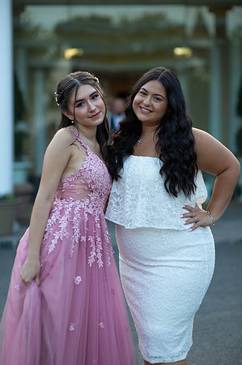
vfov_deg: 23.9
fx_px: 859
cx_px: 121
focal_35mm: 85
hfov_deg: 16.0
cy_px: 182
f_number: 2
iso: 250
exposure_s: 1/1000
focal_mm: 85
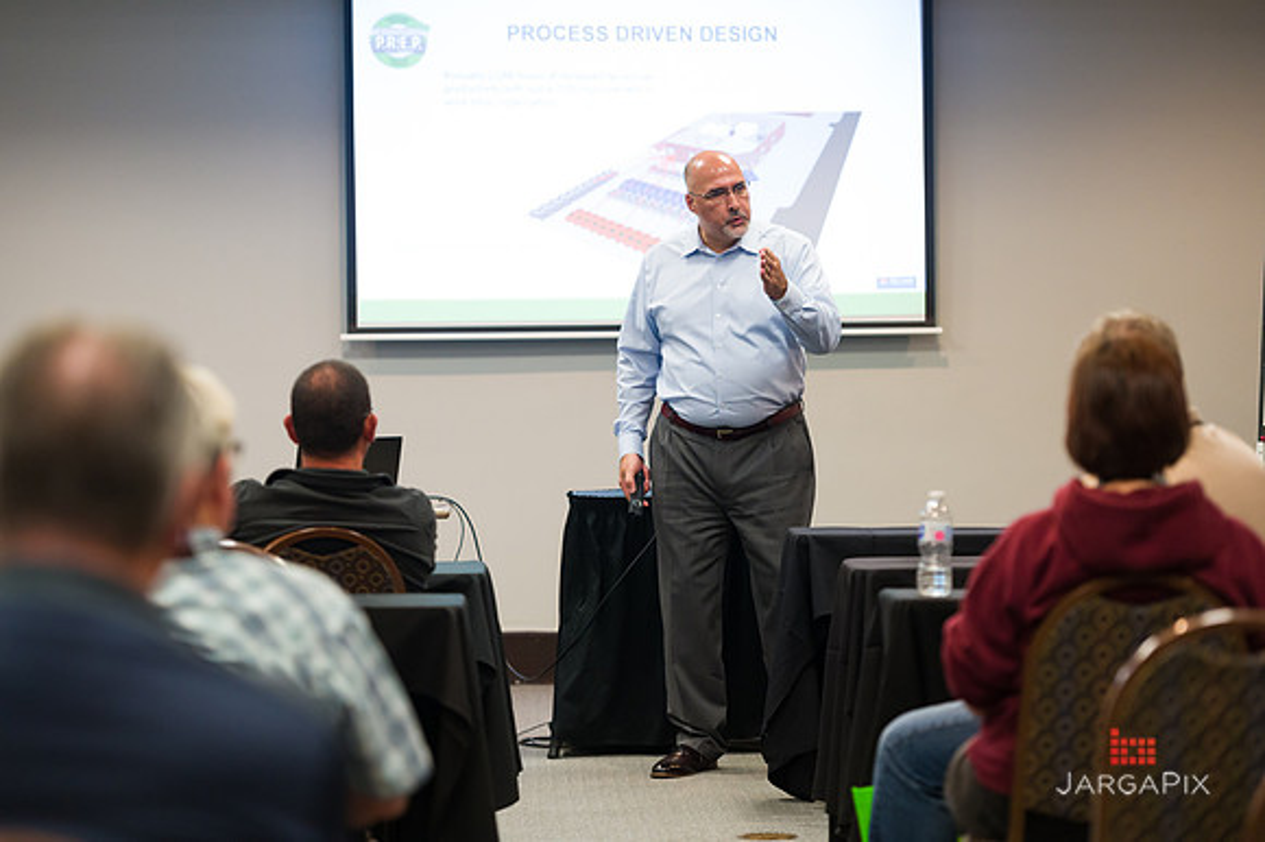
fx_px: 4390
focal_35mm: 125
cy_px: 421
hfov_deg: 16.4
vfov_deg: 11.0
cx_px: 632
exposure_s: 1/125
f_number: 3.2
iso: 2500
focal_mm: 125
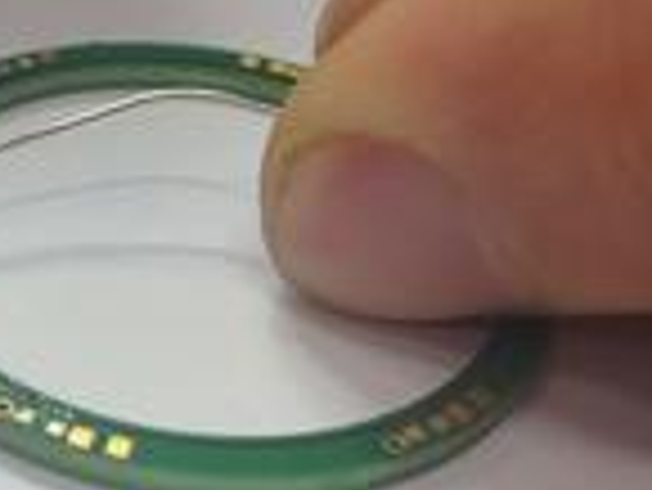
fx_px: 1640
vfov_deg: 17.0
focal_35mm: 87
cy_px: 238
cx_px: 99
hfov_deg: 22.1
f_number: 2.4
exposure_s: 1/40
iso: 50
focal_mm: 4.28
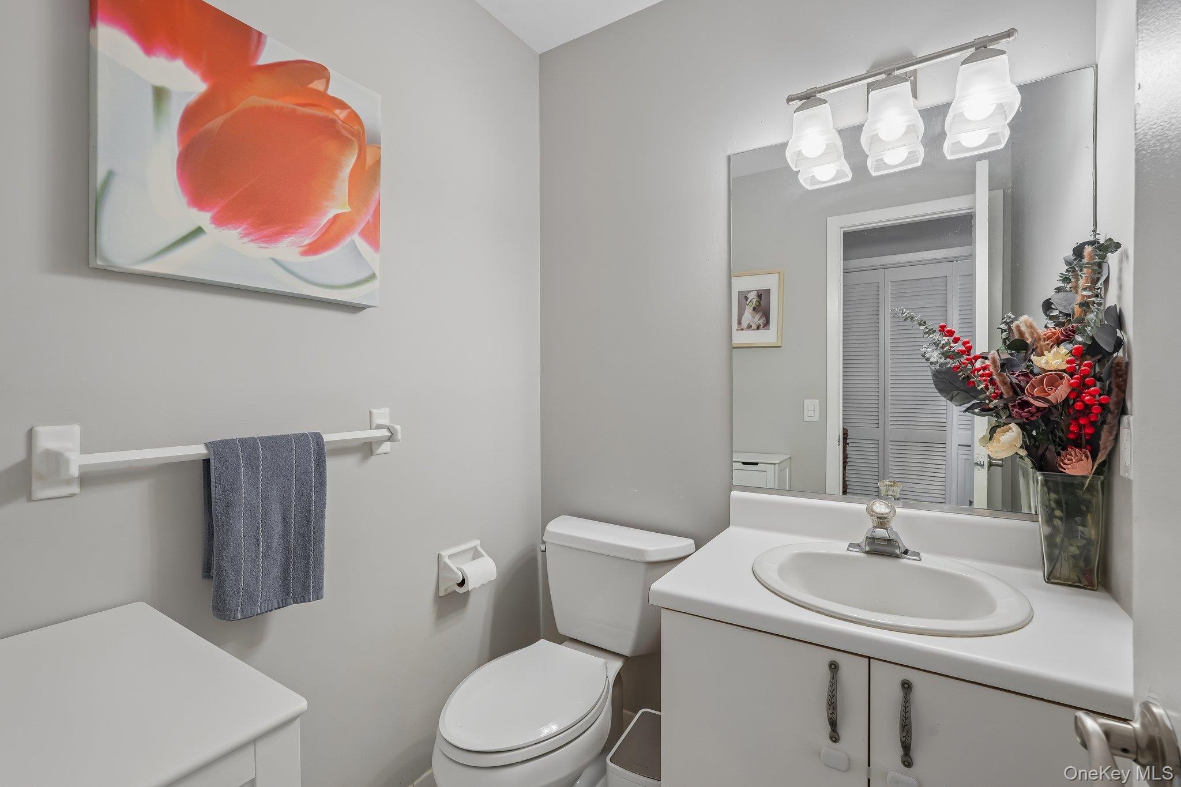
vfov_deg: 72.0
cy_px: 394
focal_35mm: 16
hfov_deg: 95.0
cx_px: 590
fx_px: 541
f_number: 9
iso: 400
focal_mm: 16.5
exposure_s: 1/13
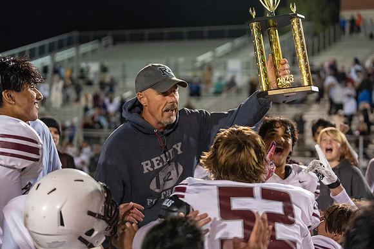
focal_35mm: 70
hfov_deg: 28.8
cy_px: 124
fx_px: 727
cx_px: 187
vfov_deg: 19.5
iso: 5000
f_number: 2.8
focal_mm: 70
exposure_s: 1/500
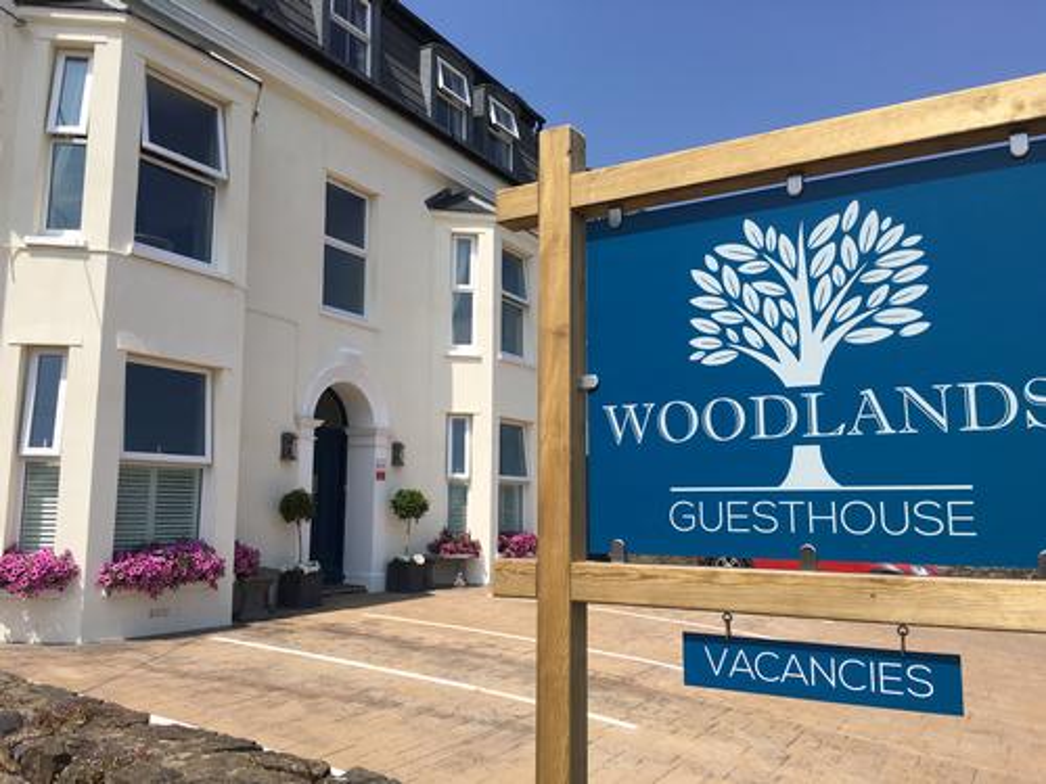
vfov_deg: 48.2
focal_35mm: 29
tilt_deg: +8.6
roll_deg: -0.2
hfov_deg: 61.7
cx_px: 523
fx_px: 876
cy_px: 392
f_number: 2.2
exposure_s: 1/2262
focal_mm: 4.15
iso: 25
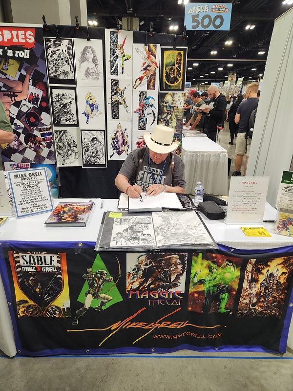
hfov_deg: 58.9
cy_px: 196
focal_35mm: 23
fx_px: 260
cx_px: 146
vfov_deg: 73.9
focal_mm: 5.4
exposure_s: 1/120
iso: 320
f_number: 1.8
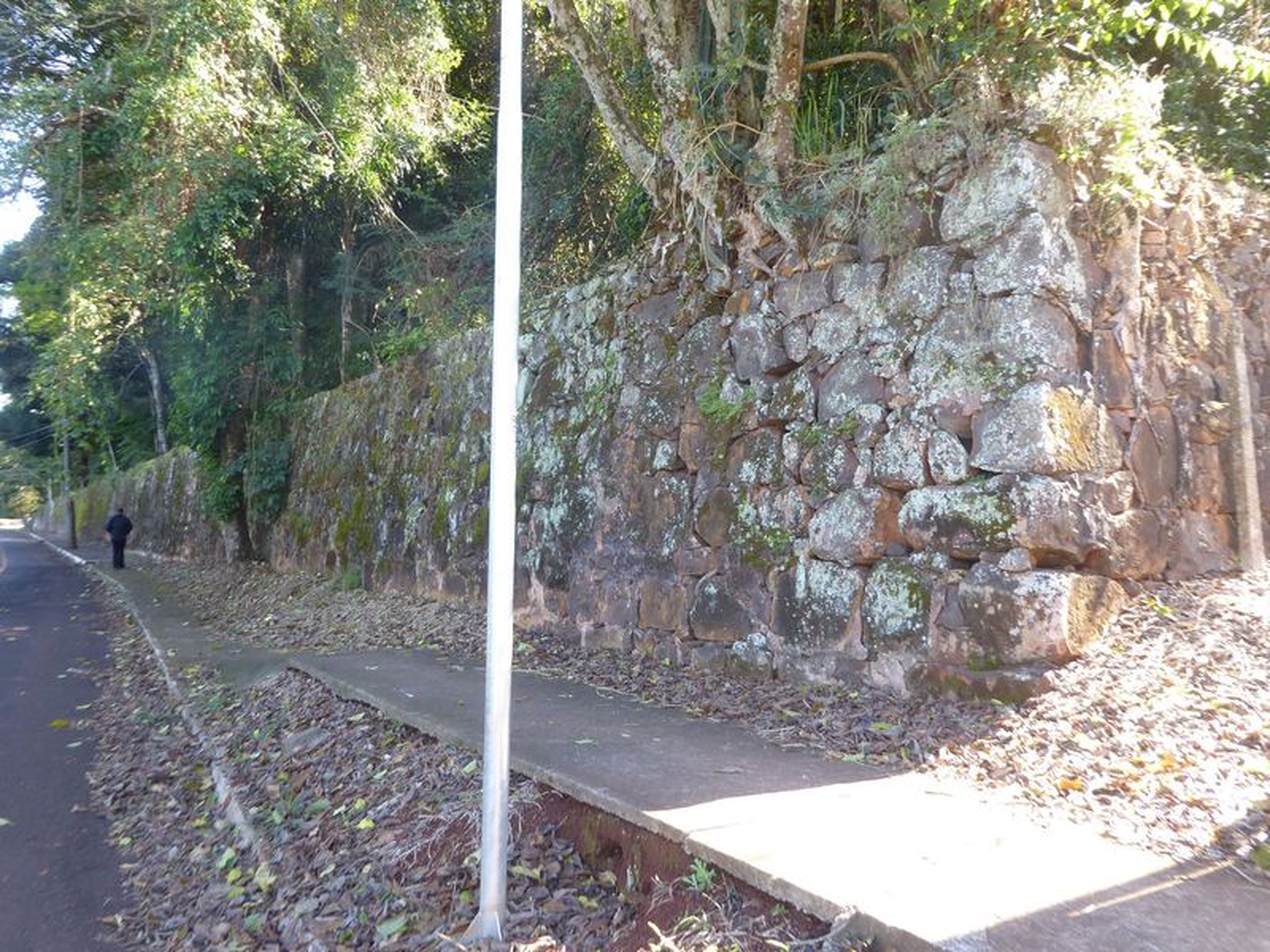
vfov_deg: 48.2
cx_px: 635
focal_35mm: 29
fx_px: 1064
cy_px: 476
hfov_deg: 61.7
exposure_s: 1/60
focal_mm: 5
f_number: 3.5
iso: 160
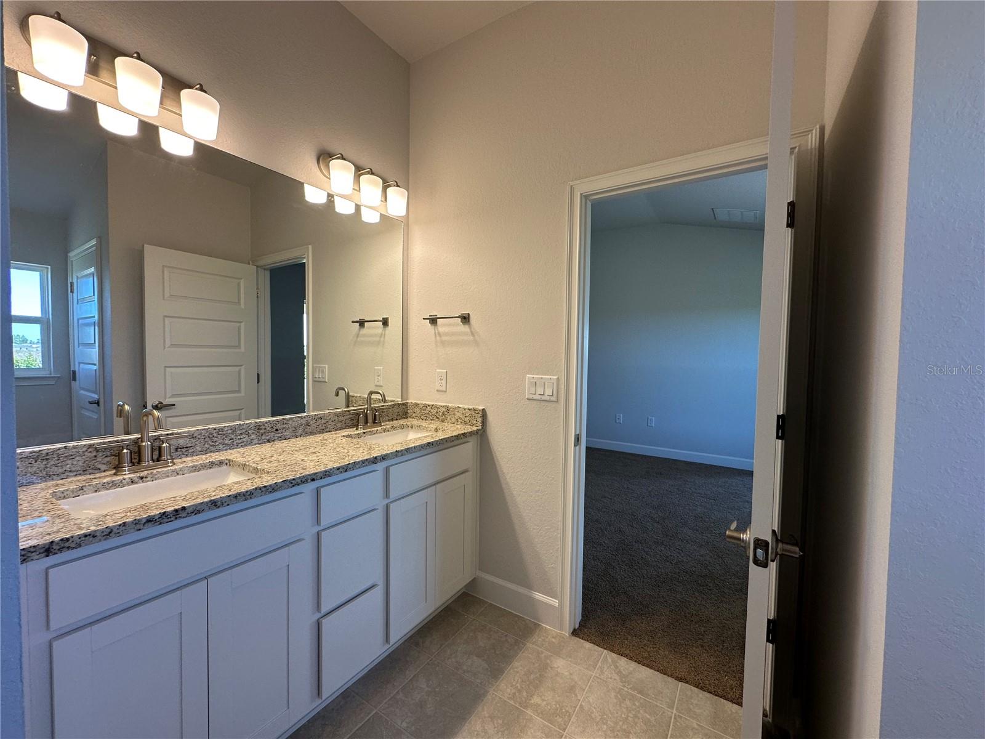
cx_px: 492
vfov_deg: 85.7
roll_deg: -1.1
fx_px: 398
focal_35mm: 14
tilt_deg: -1.7
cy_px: 370
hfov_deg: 102.1
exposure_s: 1/120
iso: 80
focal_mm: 2.22
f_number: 2.2
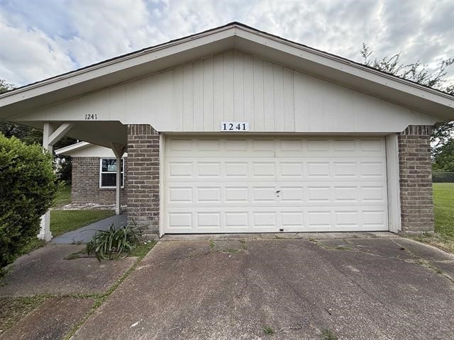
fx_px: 184
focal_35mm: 14
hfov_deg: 102.1
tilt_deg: +3.4
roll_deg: +0.2
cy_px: 170
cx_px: 227
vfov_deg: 85.7
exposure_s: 1/651
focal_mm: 2.22
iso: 50
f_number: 2.2
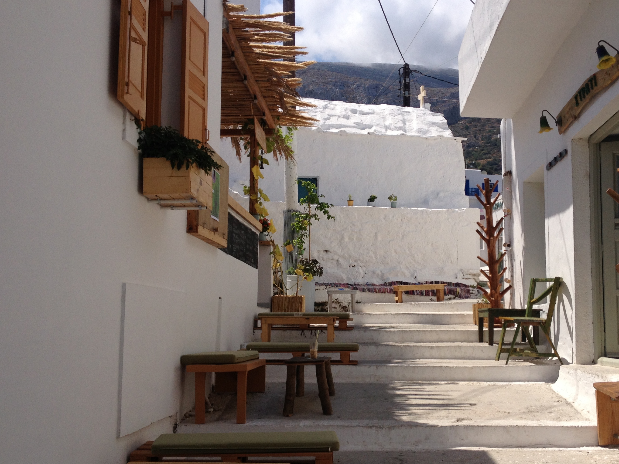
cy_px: 265
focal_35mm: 43
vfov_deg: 33.5
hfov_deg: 43.7
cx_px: 367
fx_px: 769
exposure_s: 1/3067
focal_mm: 4.28
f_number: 2.4
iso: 50
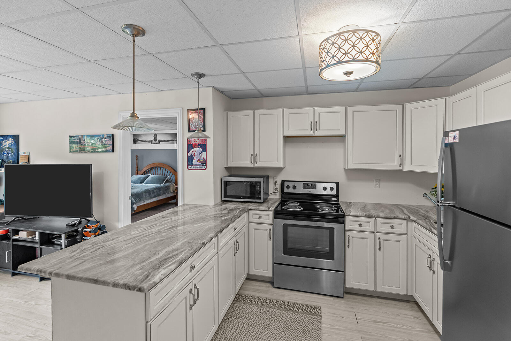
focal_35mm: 16
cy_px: 170
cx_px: 256
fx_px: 227
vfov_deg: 73.8
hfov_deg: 96.7
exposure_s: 1/50
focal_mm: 16
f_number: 3.5
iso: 2000
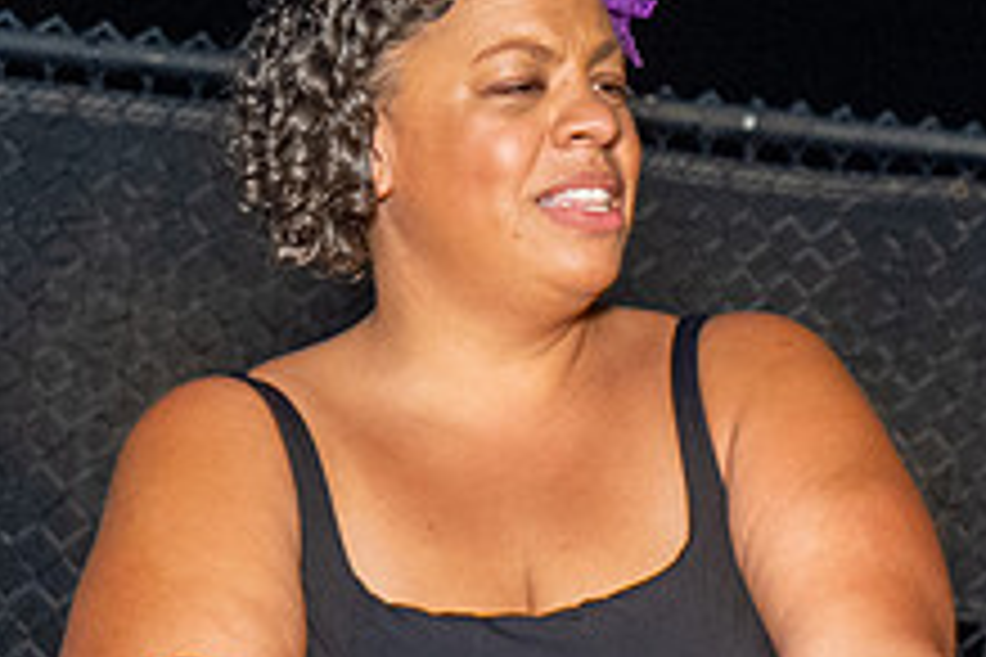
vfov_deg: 10.2
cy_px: 430
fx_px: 3697
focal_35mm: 135
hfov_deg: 14.6
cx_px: 1265
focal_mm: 51
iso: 3200
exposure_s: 1/80
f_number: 4
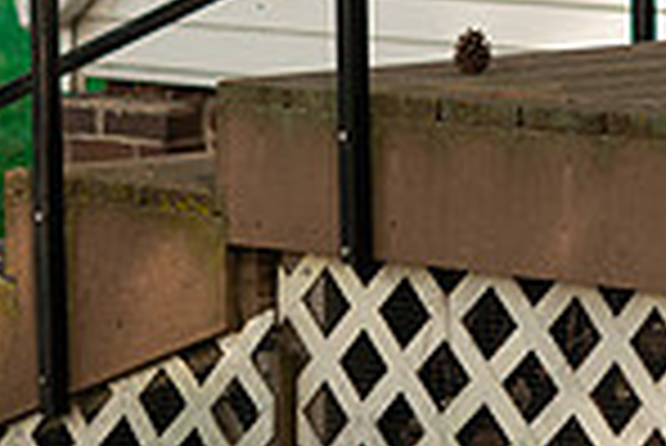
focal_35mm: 247
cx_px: 936
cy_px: -421
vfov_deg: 5.5
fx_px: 4574
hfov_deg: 8.2
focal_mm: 60
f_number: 2.8
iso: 100
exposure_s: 1/500
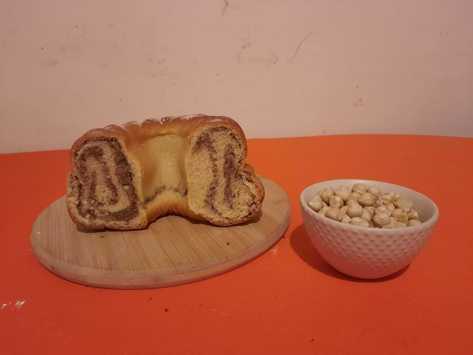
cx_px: 236
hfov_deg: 69.4
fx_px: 342
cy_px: 178
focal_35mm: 25
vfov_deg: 54.9
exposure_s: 1/25
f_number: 2
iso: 320
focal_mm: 4.6
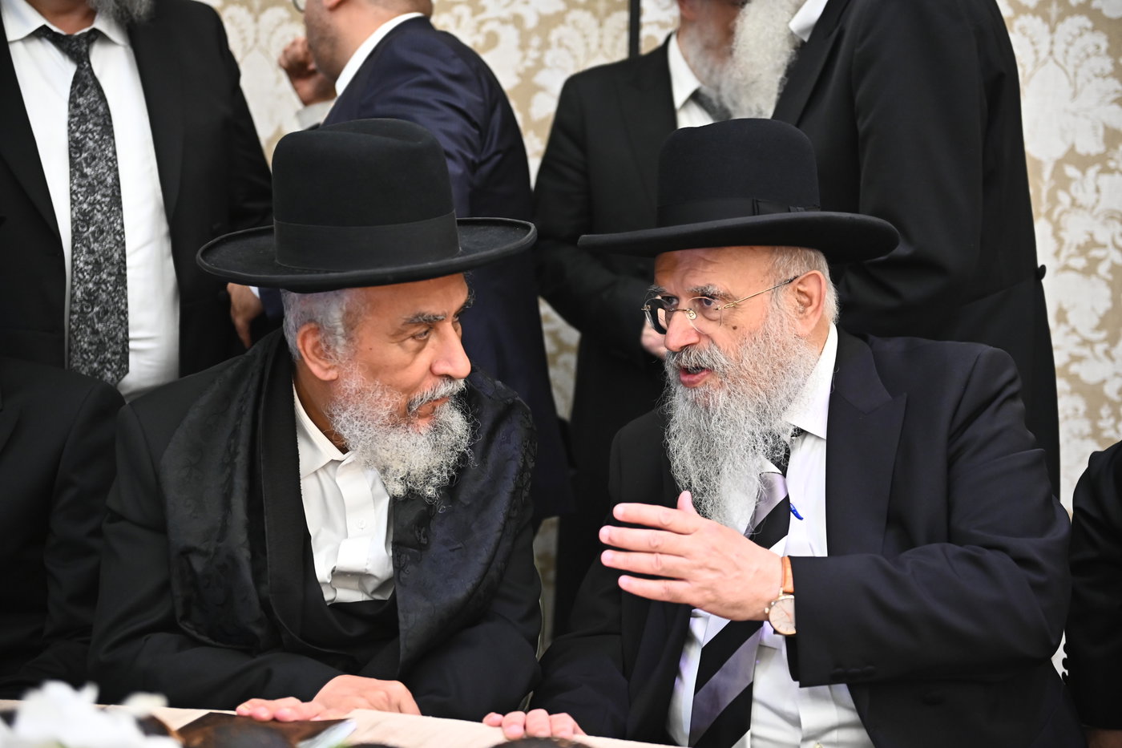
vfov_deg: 22.6
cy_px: 374
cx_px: 561
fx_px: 1870
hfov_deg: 33.4
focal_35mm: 60
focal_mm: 60
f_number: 2.8
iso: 3200
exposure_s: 1/200
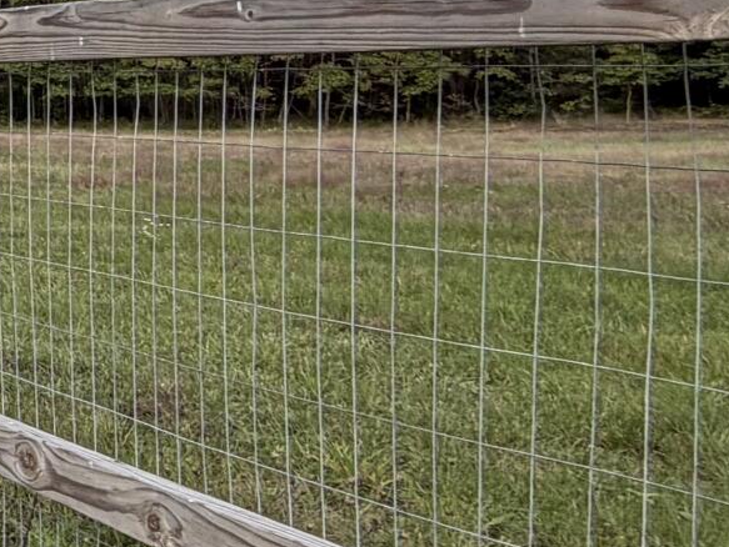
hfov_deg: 16.5
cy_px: 39
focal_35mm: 72
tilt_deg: +1.9
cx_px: -883
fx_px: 1517
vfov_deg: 20.0
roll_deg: -2.9
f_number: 2.2
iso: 20
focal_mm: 2.22
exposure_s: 1/830
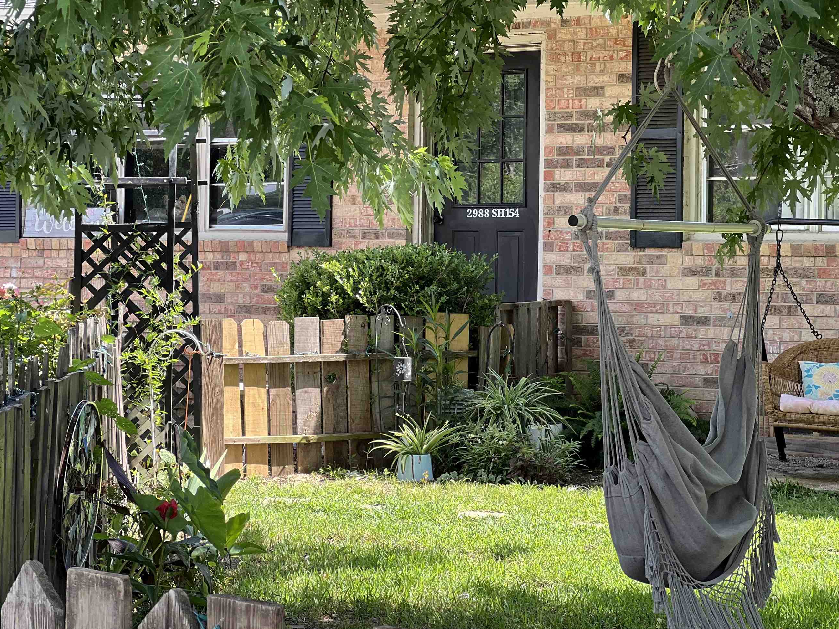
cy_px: 272
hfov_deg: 21.5
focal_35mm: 91
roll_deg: -1.2
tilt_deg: +0.6
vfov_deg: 16.2
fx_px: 2206
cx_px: 442
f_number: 2.8
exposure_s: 1/121
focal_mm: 9
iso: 40
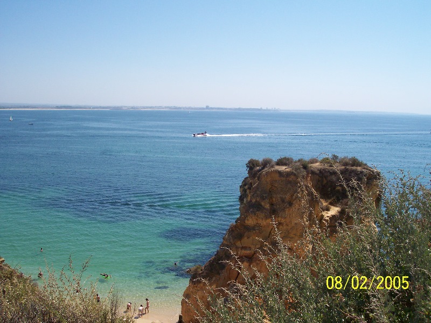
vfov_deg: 37.7
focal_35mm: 38
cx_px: 216
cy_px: 162
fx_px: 473
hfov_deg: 49.0
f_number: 4.8
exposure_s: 1/1000
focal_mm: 8
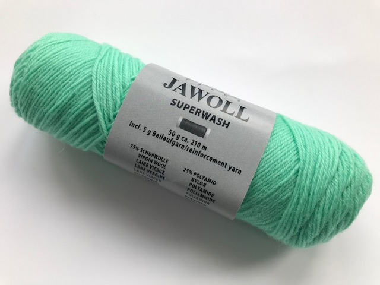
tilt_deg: -72.9
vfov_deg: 49.7
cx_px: 190
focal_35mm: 28
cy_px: 142
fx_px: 307
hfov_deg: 63.4
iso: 20
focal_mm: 3.99
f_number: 1.8
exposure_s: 1/130
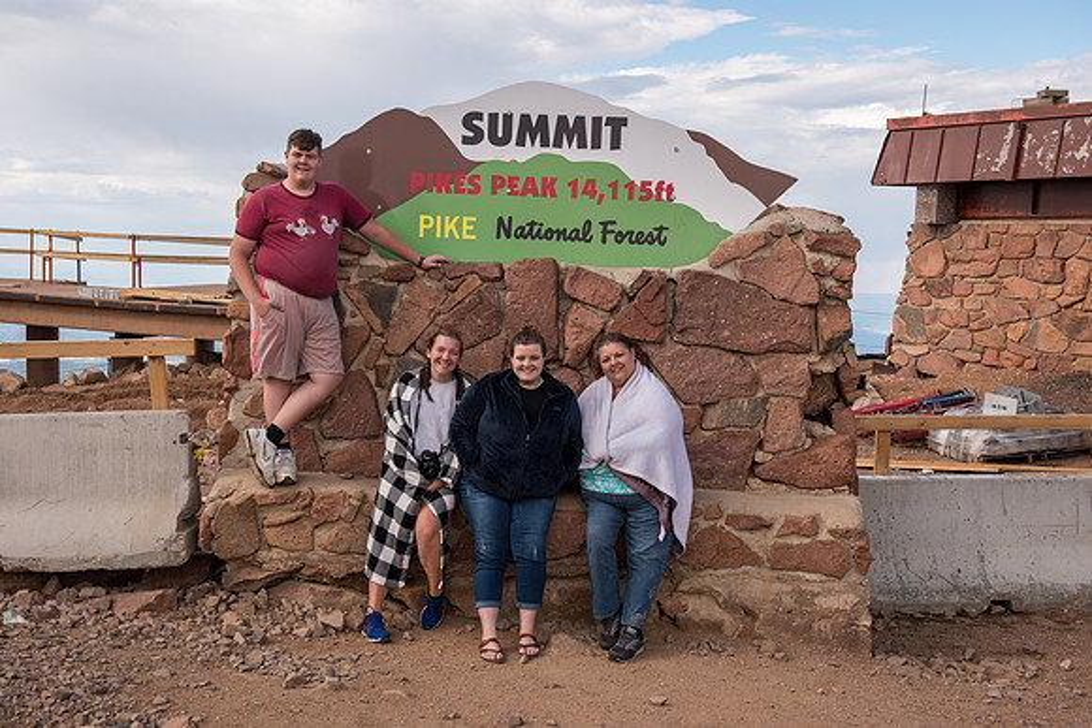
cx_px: 546
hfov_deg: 41.1
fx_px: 1456
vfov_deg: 28.1
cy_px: 364
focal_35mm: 48
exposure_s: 1/250
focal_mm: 48
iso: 100
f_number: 4.5
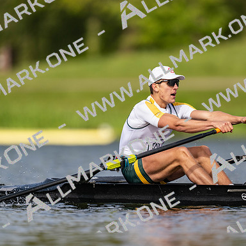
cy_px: 123
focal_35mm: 769
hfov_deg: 2.3
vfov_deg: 2.3
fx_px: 6183
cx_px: 155
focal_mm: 600
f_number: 4
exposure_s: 1/2500
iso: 280
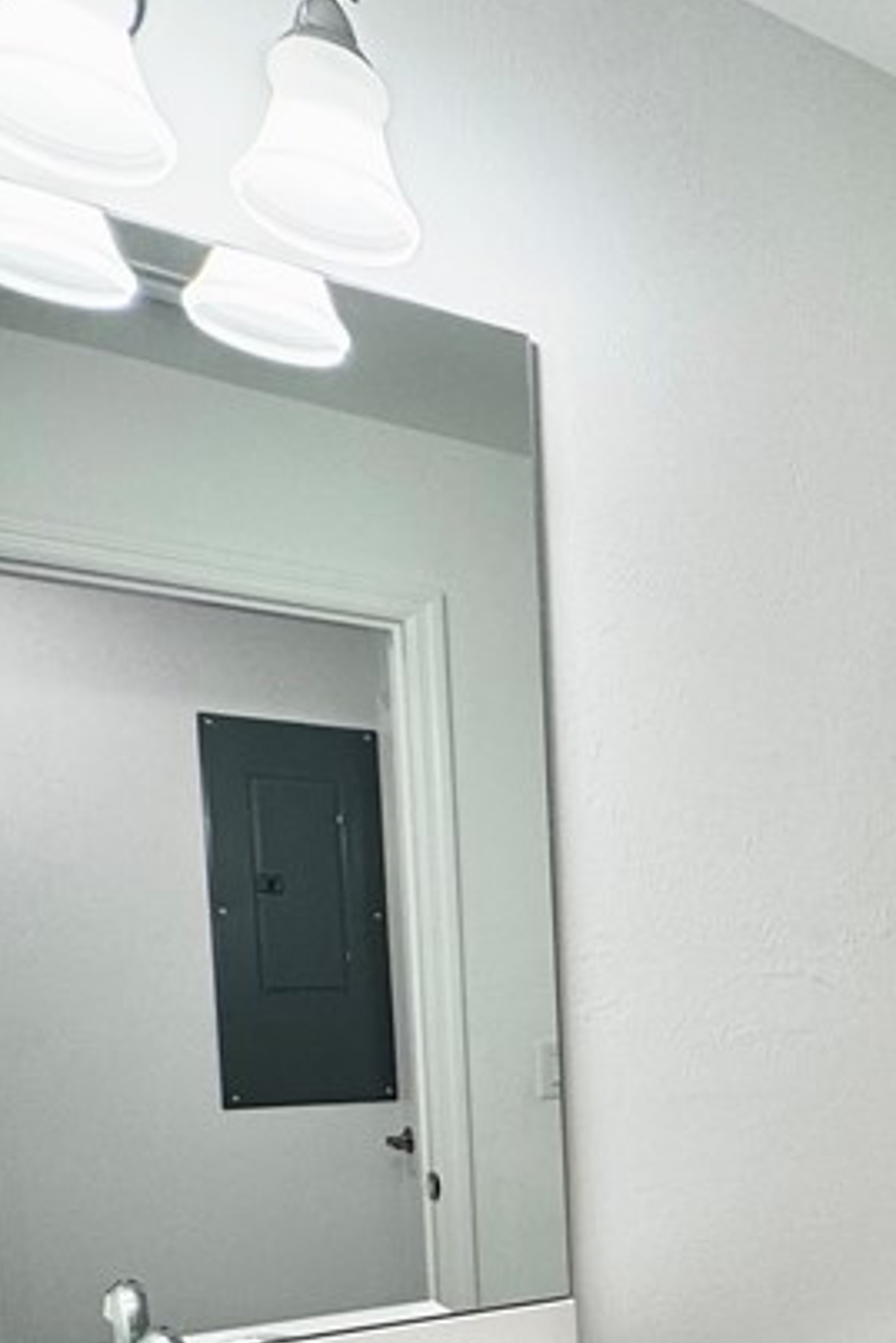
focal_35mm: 37
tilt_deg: -5.8
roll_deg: +0.5
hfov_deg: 28.3
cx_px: 1216
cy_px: 1103
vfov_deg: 48.5
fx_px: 1380
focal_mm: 2.22
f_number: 2.2
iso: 125
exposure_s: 1/120
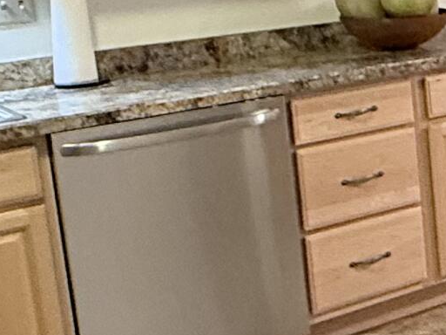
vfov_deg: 17.8
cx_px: 759
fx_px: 1057
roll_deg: +2.1
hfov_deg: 19.2
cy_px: 59
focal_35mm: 82
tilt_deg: -7.2
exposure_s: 1/60
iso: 500
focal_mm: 2.22
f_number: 2.2
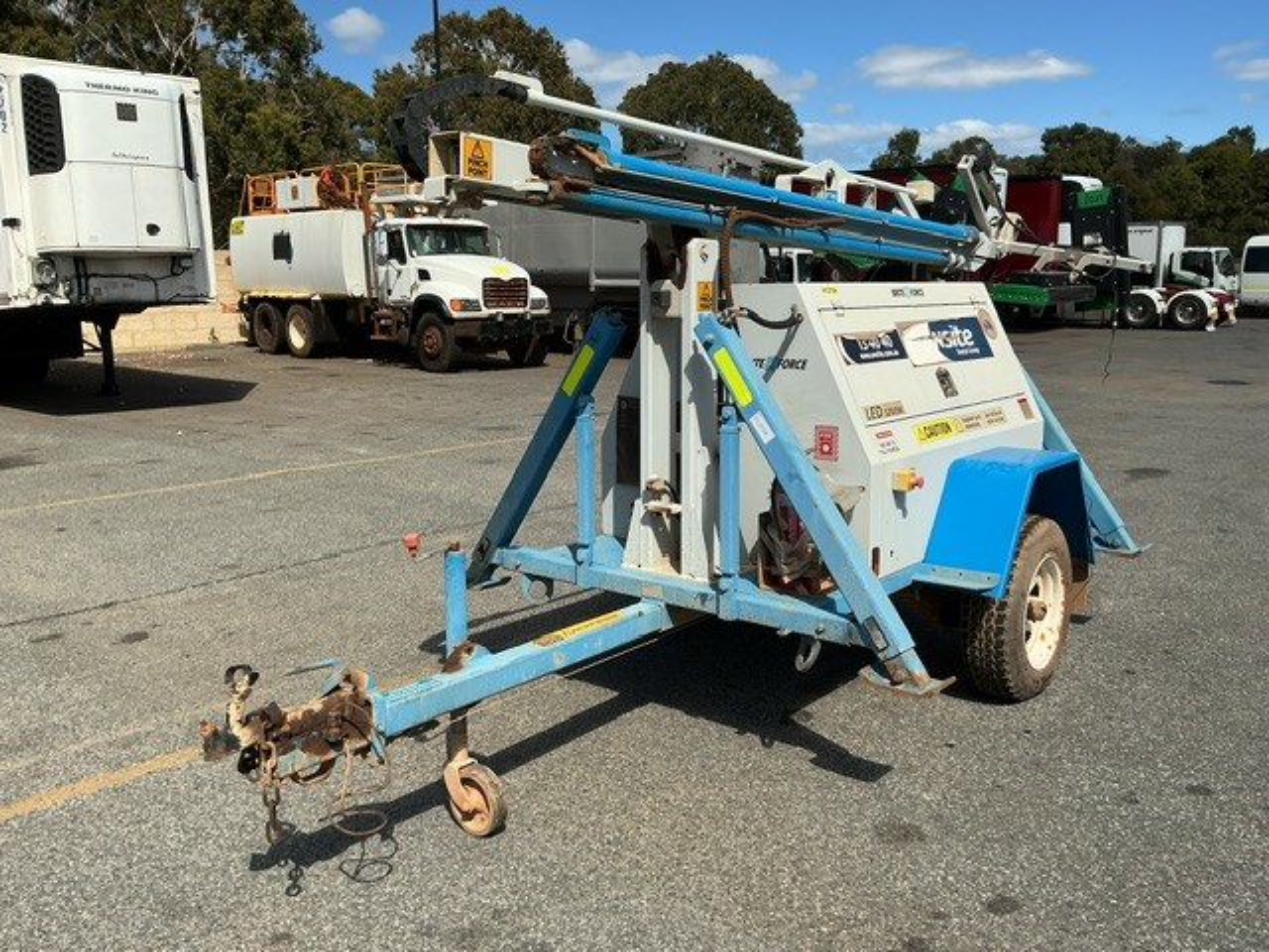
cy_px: 476
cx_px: 634
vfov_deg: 48.2
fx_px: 1063
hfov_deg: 61.7
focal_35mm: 29
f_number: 1.8
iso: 25
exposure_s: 1/2801
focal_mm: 3
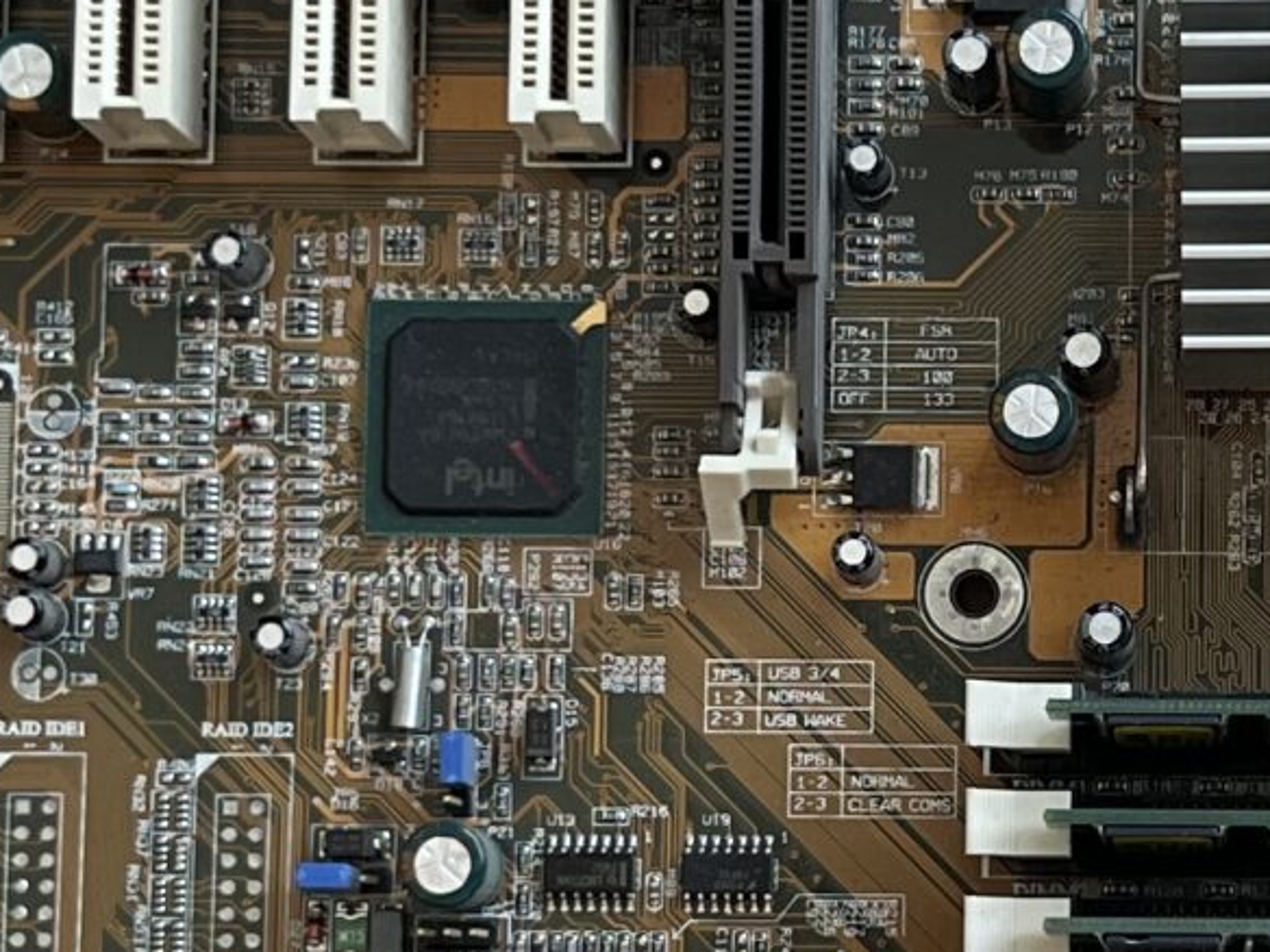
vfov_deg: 13.0
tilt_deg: -84.5
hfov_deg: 17.0
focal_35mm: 114
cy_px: 600
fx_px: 4182
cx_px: 1116
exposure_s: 1/106
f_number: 1.6
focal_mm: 5.1
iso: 125
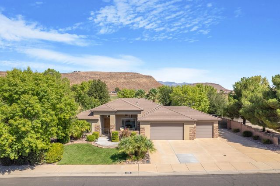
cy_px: 93
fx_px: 171
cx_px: 140
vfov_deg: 57.2
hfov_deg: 78.6
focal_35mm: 22
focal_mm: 8.38
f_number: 2.8
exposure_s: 1/120
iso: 100
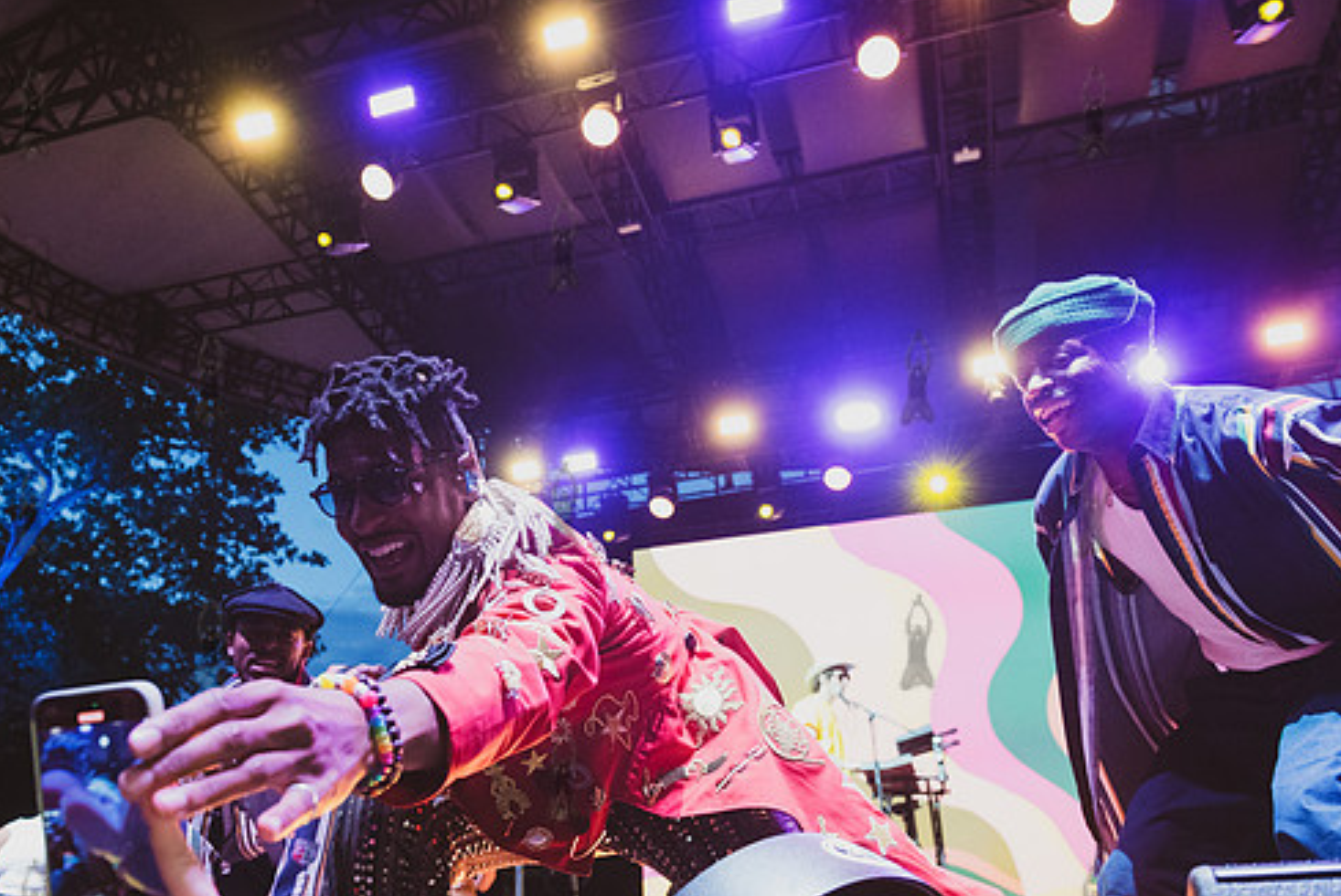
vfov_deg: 41.1
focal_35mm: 32
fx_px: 1193
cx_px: 562
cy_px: 508
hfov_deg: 58.4
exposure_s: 1/500
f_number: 4
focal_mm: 27
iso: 6400
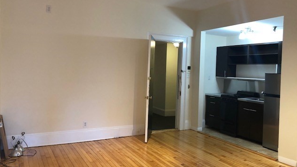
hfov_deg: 62.6
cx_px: 150
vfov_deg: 37.7
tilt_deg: -1.3
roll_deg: -2.5
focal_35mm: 31
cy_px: 79
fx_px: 244
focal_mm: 3.99
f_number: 1.8
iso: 40
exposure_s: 1/15
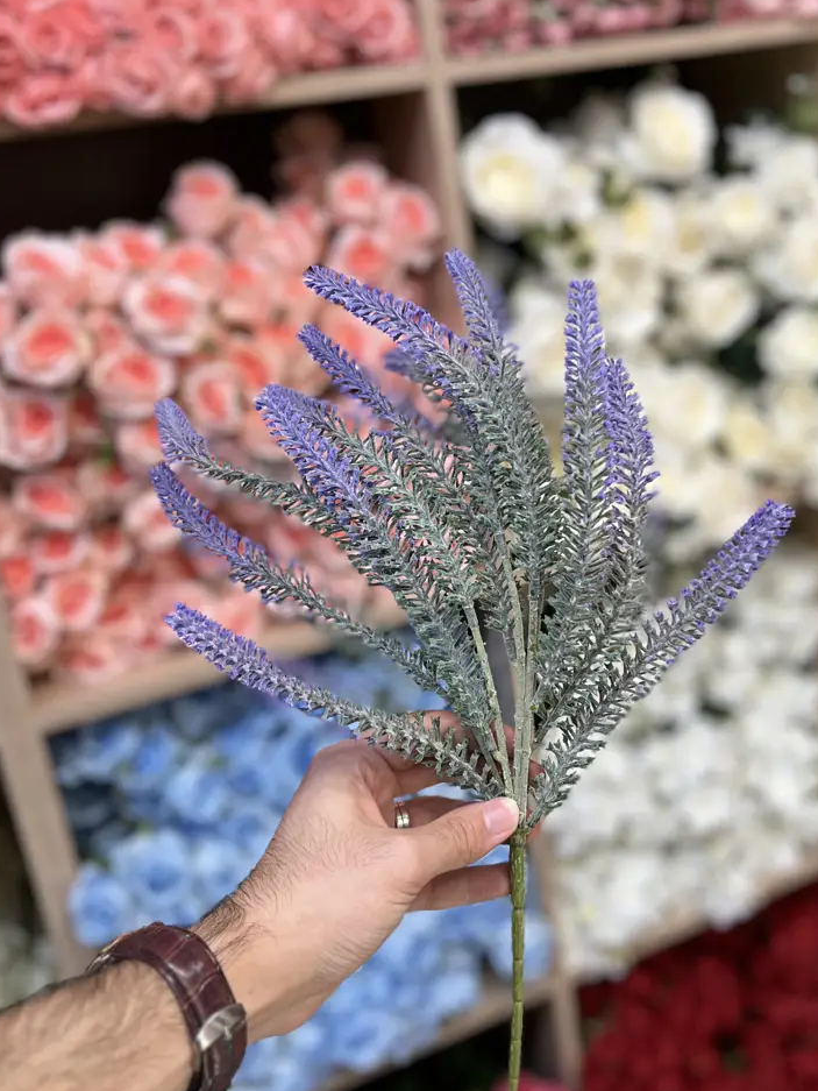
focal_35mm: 37
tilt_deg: -16.9
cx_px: 493
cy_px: 483
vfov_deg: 50.0
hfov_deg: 38.5
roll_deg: +9.1
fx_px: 1166
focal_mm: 5.7
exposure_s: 1/100
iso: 40
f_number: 1.5
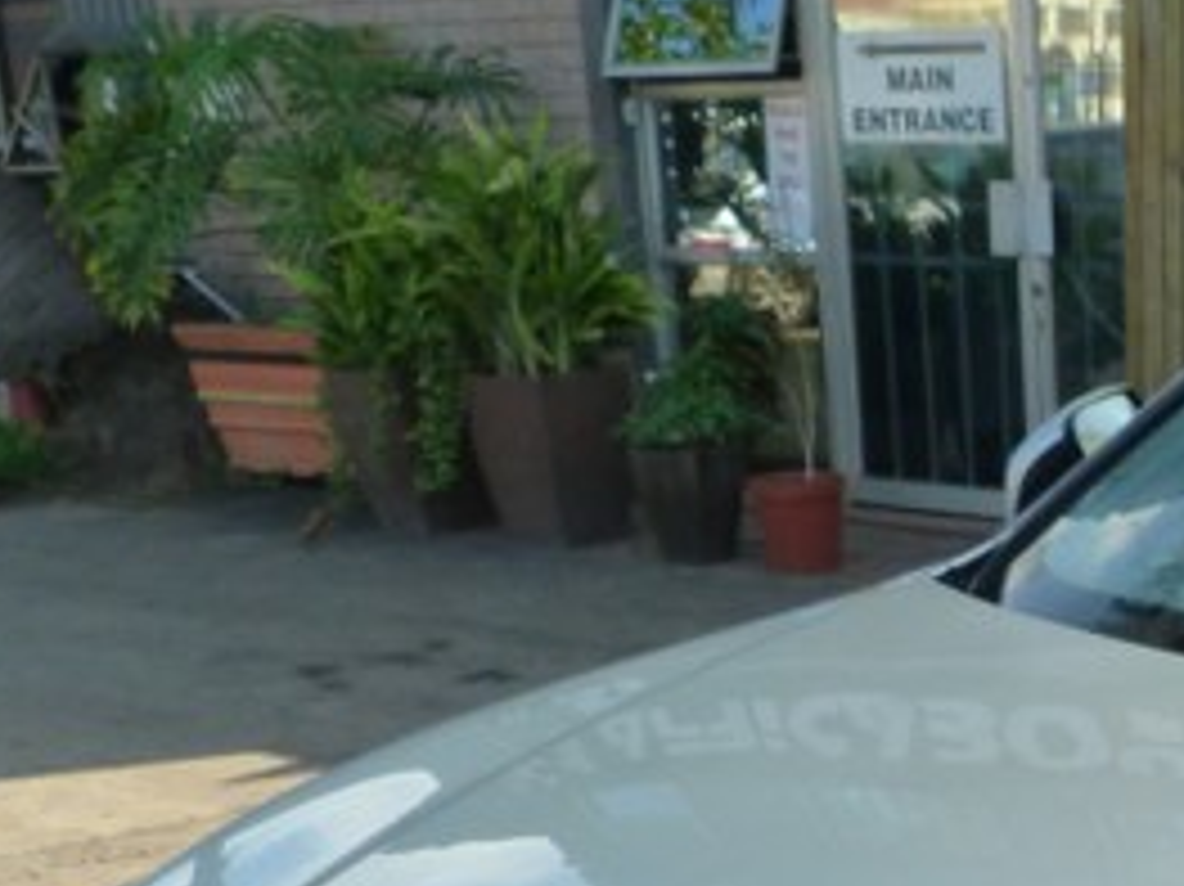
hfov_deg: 23.1
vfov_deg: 17.9
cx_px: 1486
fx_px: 2598
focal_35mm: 76
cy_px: 1192
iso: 125
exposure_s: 1/160
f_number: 4
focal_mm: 4.5
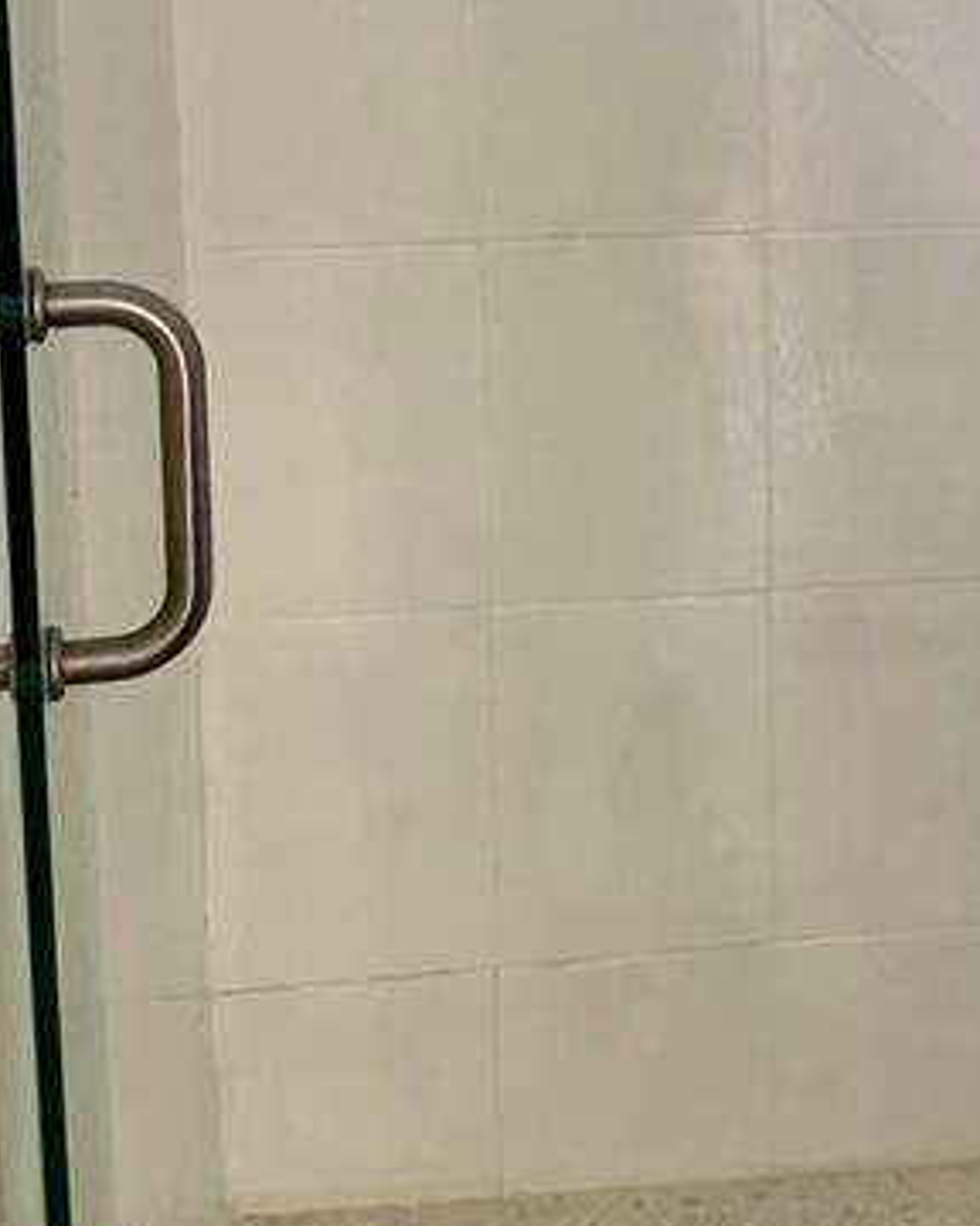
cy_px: 160
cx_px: 1137
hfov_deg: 18.7
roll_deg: +0.8
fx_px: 2828
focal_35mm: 78
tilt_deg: -7.0
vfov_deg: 23.9
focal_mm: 6.76
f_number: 1.78
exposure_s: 1/60
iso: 250
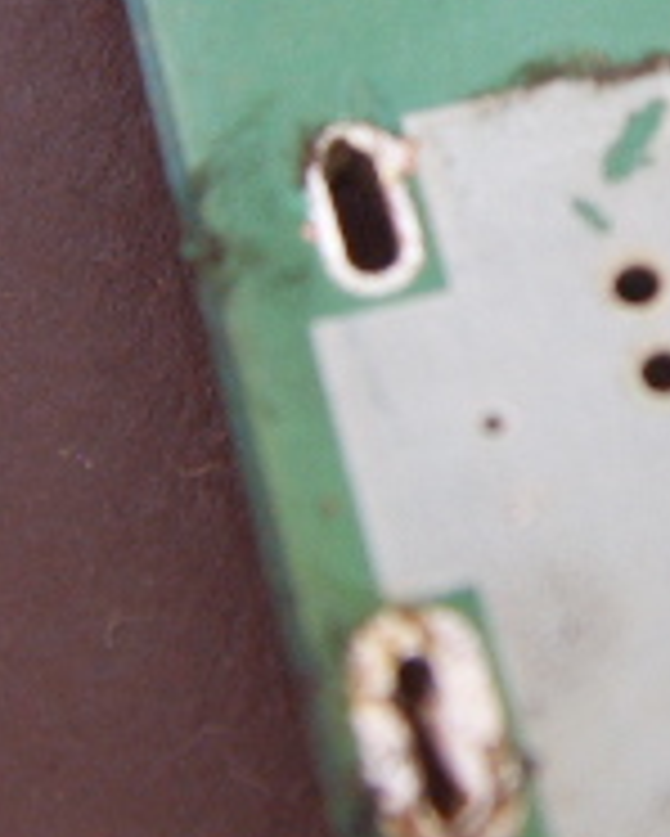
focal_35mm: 131
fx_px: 3244
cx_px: 742
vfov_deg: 14.7
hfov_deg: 11.6
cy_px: 256
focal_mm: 6.6
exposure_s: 1/10
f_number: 3.5
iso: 63
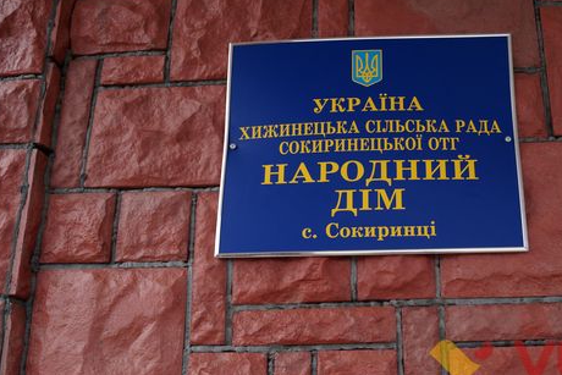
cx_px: 356
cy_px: 195
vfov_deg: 32.6
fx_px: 640
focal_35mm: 41
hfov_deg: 46.9
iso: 250
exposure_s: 1/160
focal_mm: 18
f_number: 4
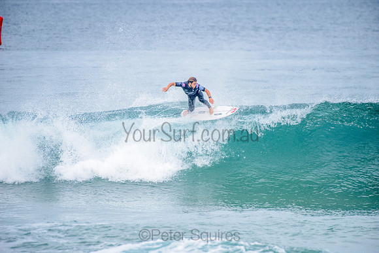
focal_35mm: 500
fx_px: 5265
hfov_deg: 4.1
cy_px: 126
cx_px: 190
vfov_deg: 2.8
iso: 450
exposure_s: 1/2000
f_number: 5.6
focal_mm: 500
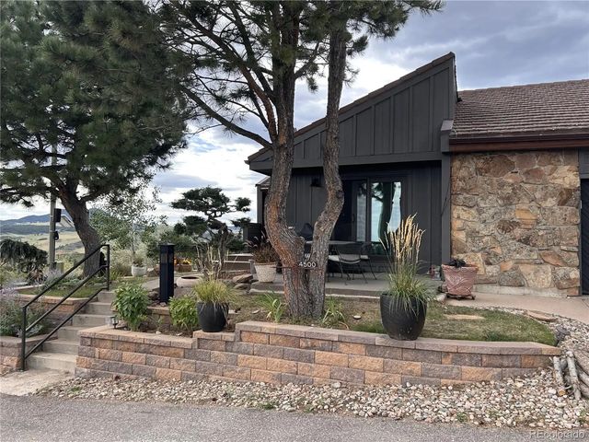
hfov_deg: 67.3
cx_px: 294
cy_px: 221
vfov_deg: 53.1
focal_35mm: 26
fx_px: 442
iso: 50
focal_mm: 5.7
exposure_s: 1/791
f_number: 1.5
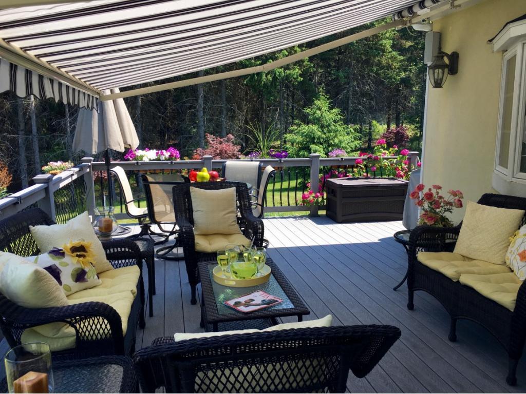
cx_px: 263
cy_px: 197
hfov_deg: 61.7
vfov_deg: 48.2
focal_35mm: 29
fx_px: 441
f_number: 2.2
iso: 25
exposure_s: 1/439
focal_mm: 4.15
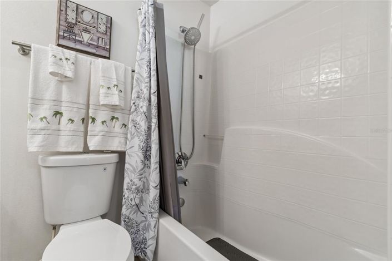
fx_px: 163
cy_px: 130
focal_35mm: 15
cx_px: 196
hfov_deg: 100.4
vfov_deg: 77.2
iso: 100
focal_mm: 10
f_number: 7.1
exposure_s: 1/3.33
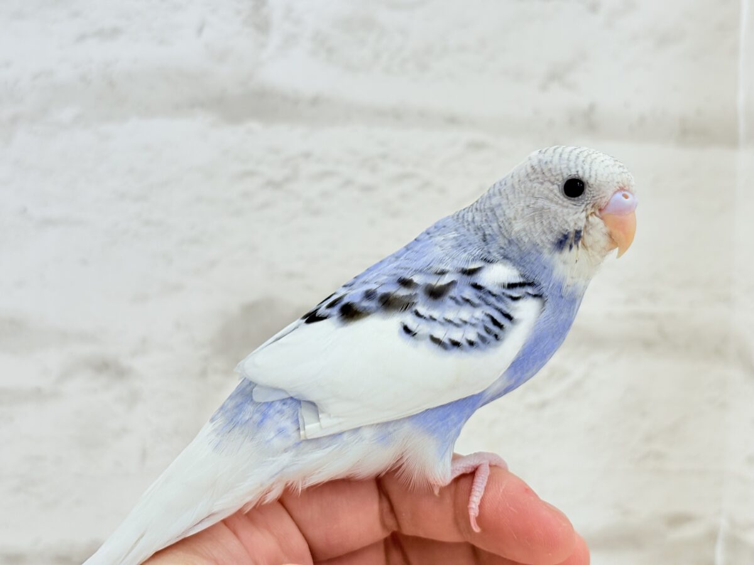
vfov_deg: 28.0
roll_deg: -0.8
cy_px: 282
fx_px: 1133
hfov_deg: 36.8
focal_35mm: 52
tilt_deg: -2.2
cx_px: 377
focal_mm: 5.96
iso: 64
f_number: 1.6
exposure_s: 1/100
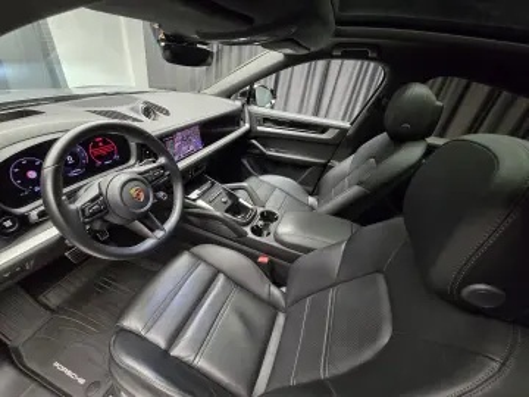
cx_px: 264
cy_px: 198
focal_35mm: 13
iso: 800
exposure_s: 1/50
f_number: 2.2
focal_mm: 2.2
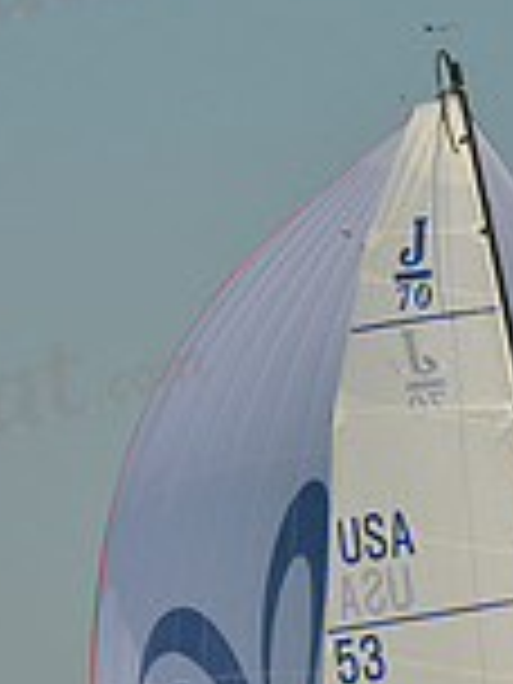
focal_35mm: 732
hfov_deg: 2.0
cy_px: 603
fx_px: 14464
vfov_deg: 2.7
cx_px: 439
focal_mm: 200
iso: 280
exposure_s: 1/1600
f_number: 10
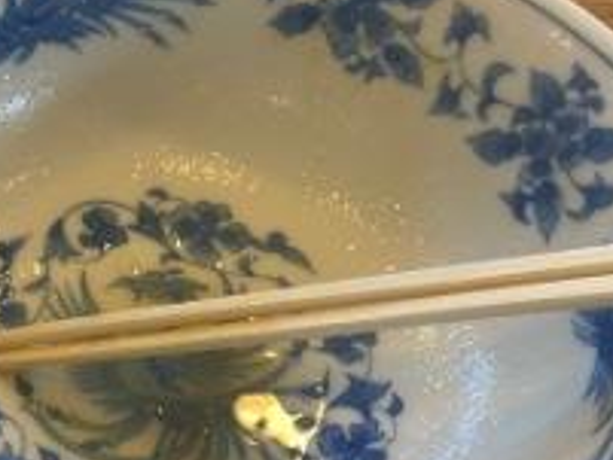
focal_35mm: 58
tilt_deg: -56.3
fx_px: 1028
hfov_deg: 30.2
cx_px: -40
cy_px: 323
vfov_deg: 25.1
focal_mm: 4.25
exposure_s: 1/60
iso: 80
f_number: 1.8
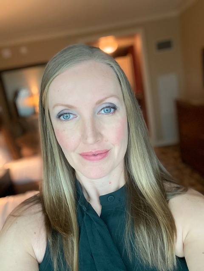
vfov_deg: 60.0
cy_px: 136
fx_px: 236
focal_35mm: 30
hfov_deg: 46.8
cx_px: 102
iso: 320
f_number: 2.2
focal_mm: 2.71
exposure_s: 1/60
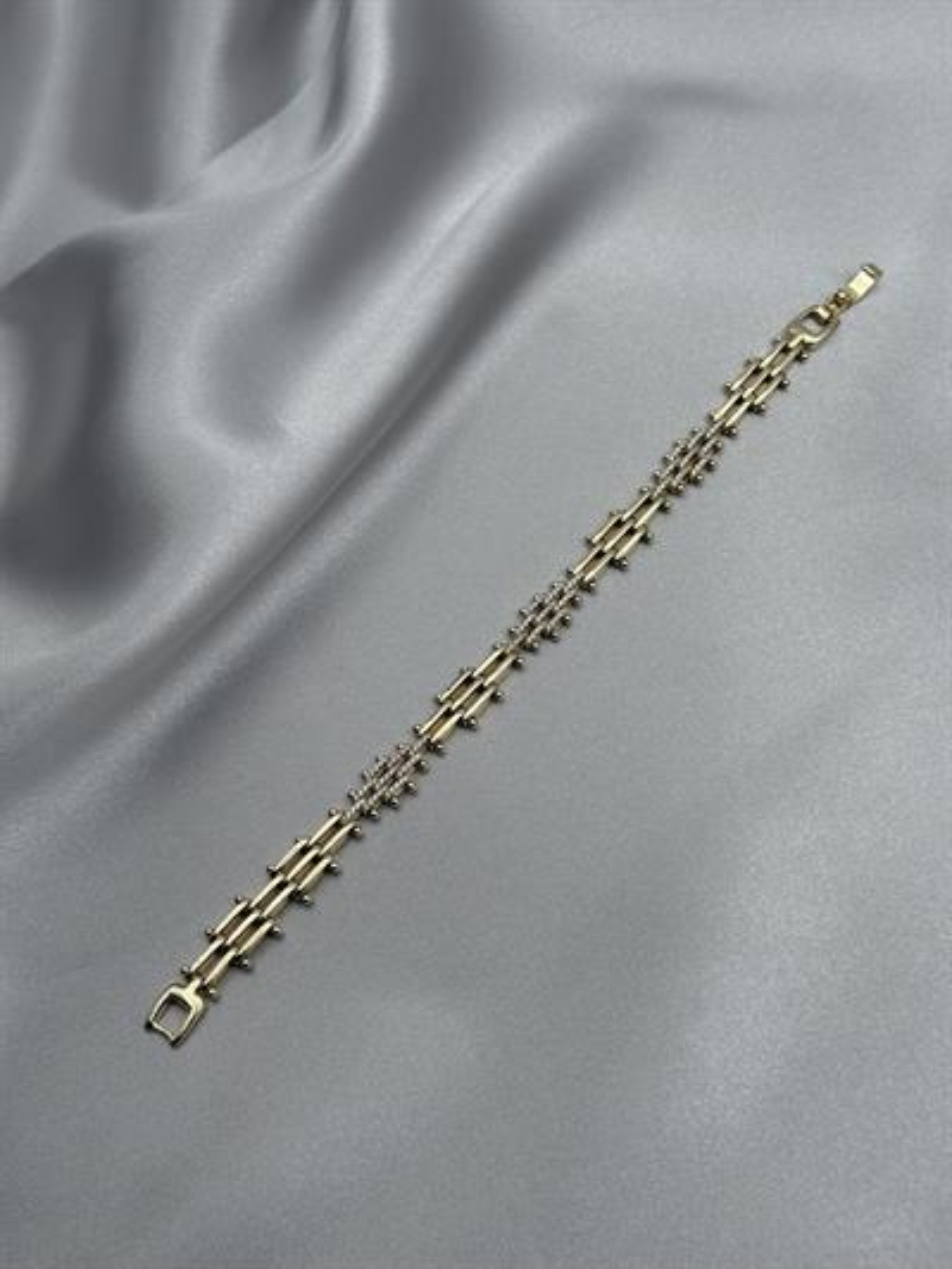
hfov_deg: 30.3
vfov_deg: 39.6
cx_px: 476
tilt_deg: -61.8
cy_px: 634
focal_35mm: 48
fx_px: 1759
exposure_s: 1/1642
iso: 64
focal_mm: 6.76
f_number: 1.78
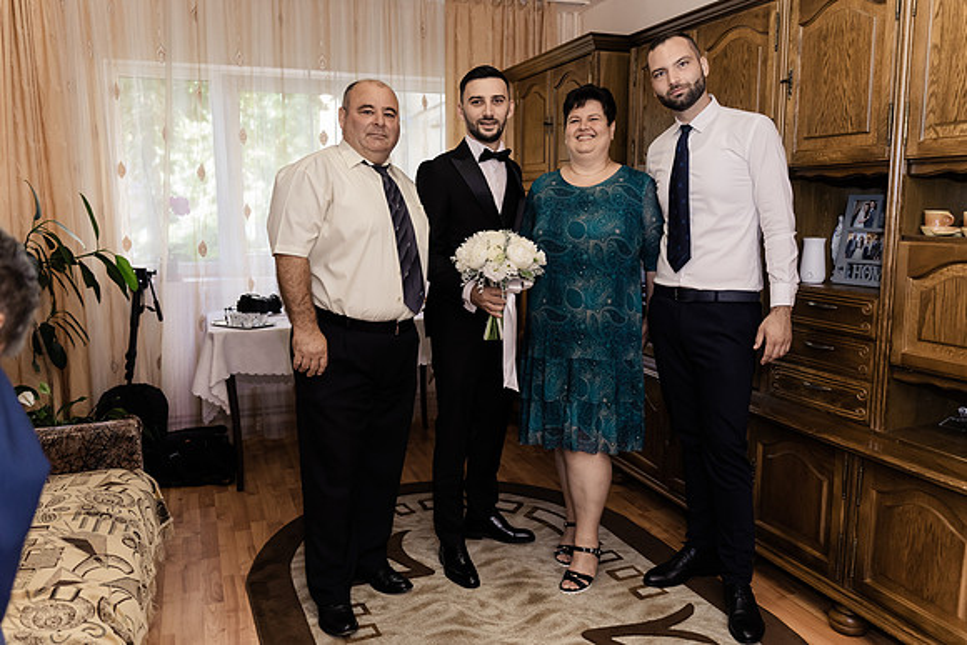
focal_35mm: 28
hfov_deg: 65.5
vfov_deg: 46.4
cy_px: 322
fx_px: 752
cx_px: 484
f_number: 2.8
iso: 1250
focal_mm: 28
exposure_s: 1/125
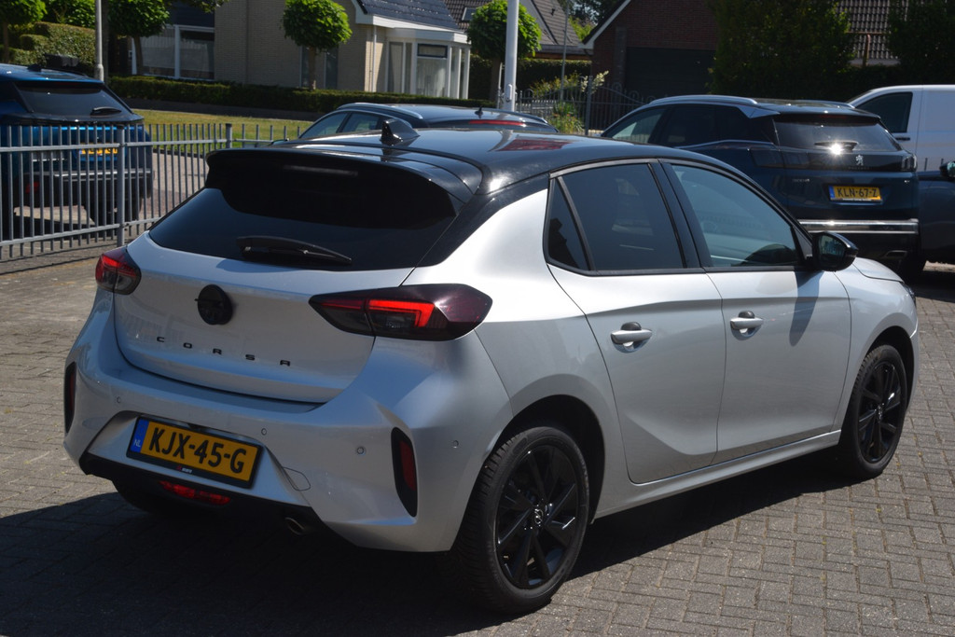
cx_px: 478
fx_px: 1512
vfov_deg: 23.8
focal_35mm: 57
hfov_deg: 35.0
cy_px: 318
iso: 200
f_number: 11
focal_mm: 38
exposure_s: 1/500
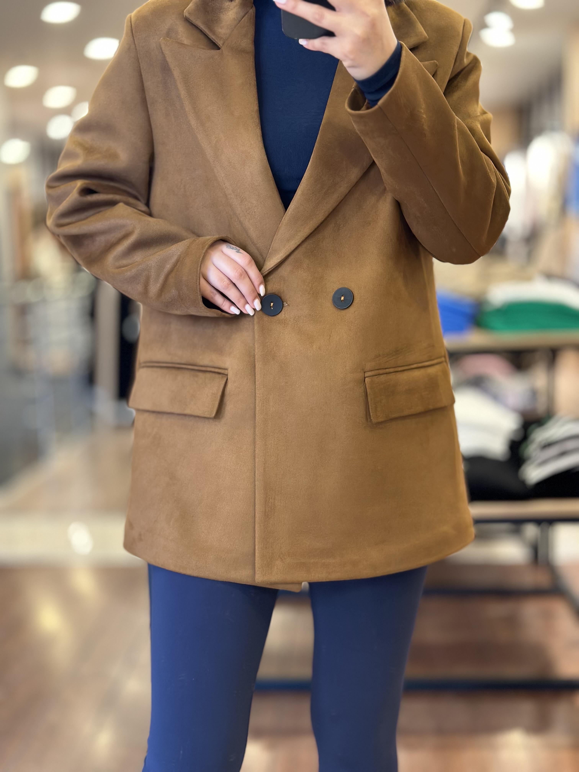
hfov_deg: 30.3
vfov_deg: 39.7
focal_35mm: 48
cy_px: 386
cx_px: 290
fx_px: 1070
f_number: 1.78
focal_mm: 6.86
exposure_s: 1/60
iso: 250
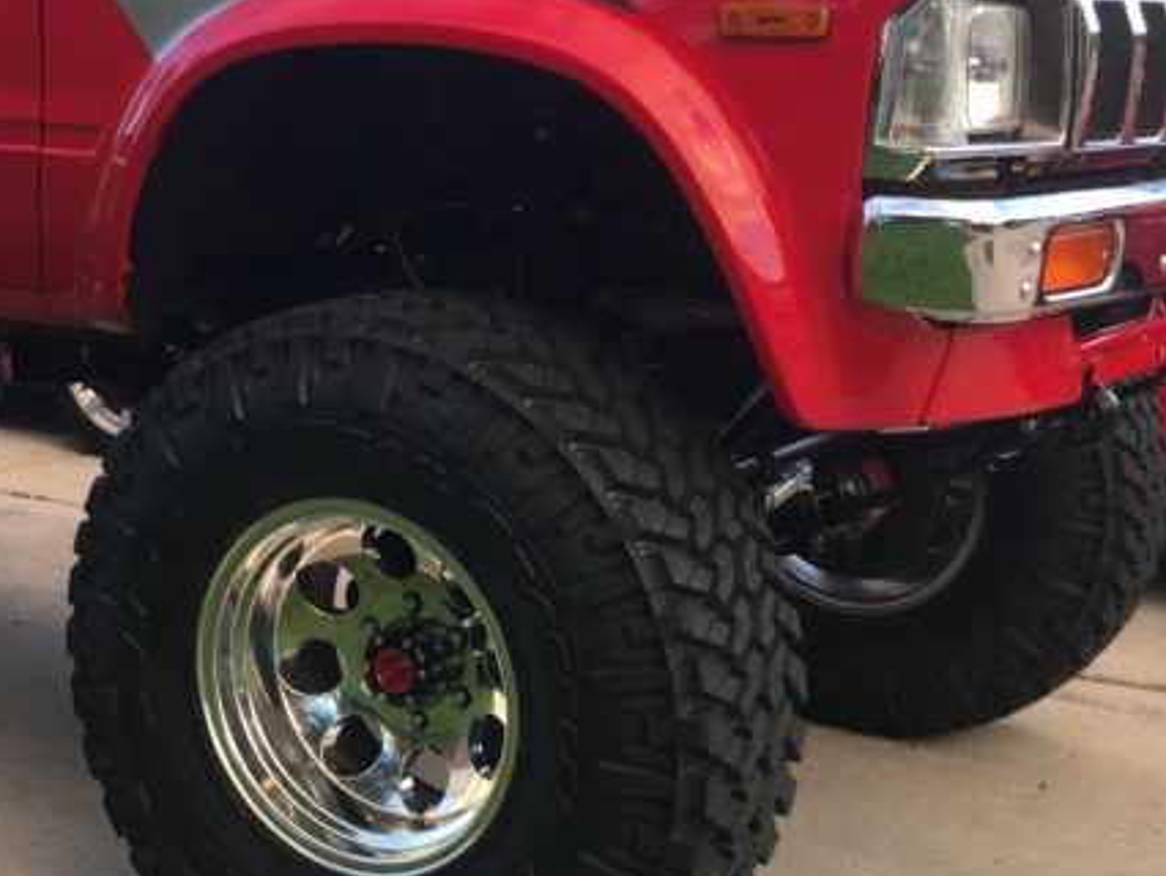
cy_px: 230
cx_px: 129
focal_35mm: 68
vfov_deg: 21.5
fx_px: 2292
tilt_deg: -2.8
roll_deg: -0.1
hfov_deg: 27.6
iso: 25
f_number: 2.2
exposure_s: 1/60
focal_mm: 4.15
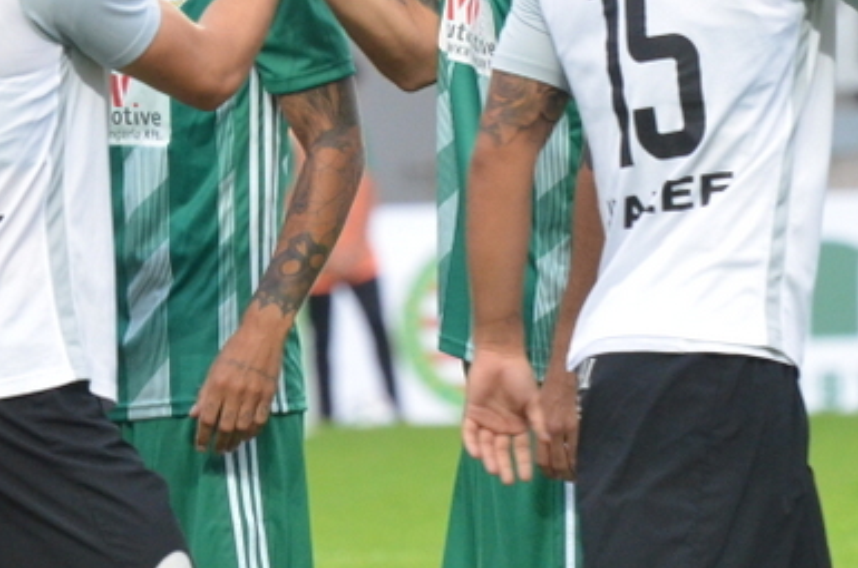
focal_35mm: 866
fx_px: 20586
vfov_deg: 1.6
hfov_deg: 2.4
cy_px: -106
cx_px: 671
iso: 1600
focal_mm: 185
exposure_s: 1/320
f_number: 5
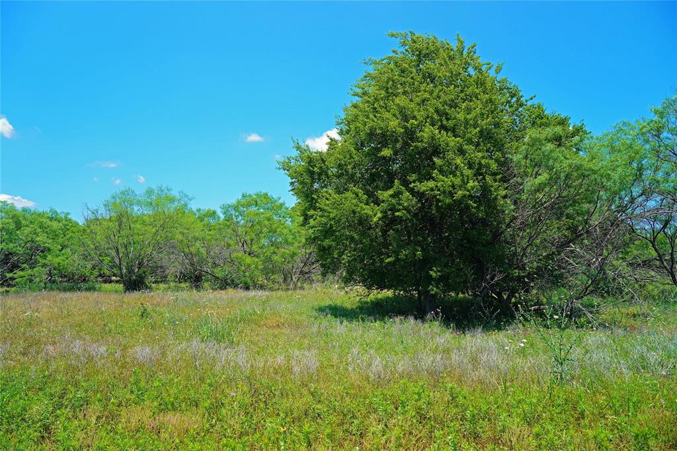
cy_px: 226
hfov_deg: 73.8
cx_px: 338
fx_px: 451
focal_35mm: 24
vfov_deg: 53.1
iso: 100
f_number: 4.5
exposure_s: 1/60
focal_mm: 16
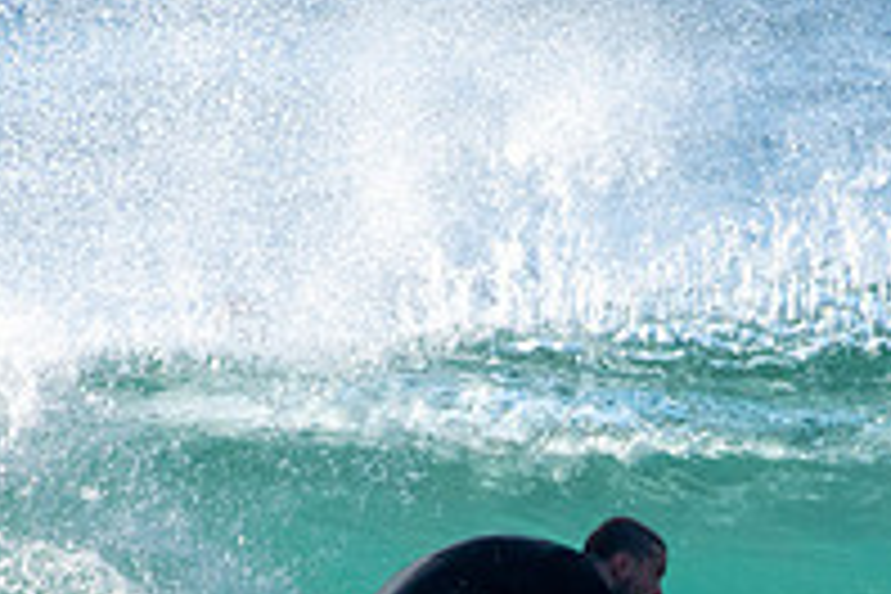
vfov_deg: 0.6
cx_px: 572
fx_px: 54347
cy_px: 722
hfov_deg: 0.9
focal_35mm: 2196
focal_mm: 500
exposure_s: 1/2000
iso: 560
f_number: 5.6
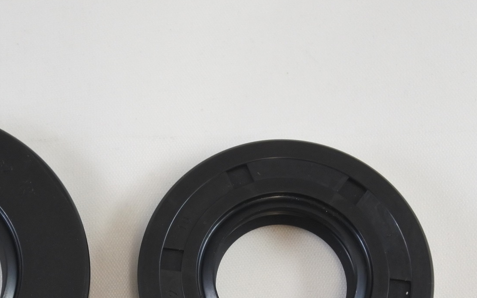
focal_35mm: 111
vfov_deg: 11.7
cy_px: 265
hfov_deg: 18.5
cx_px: 69
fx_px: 1443
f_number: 5
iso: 500
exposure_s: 1/125
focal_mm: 22.7
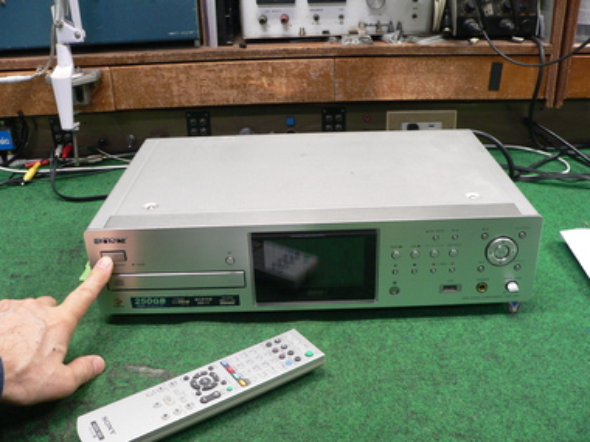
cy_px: 221
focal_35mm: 36
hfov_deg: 51.4
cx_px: 295
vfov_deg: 39.7
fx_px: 614
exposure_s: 1/15
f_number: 2.8
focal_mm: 6
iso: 200
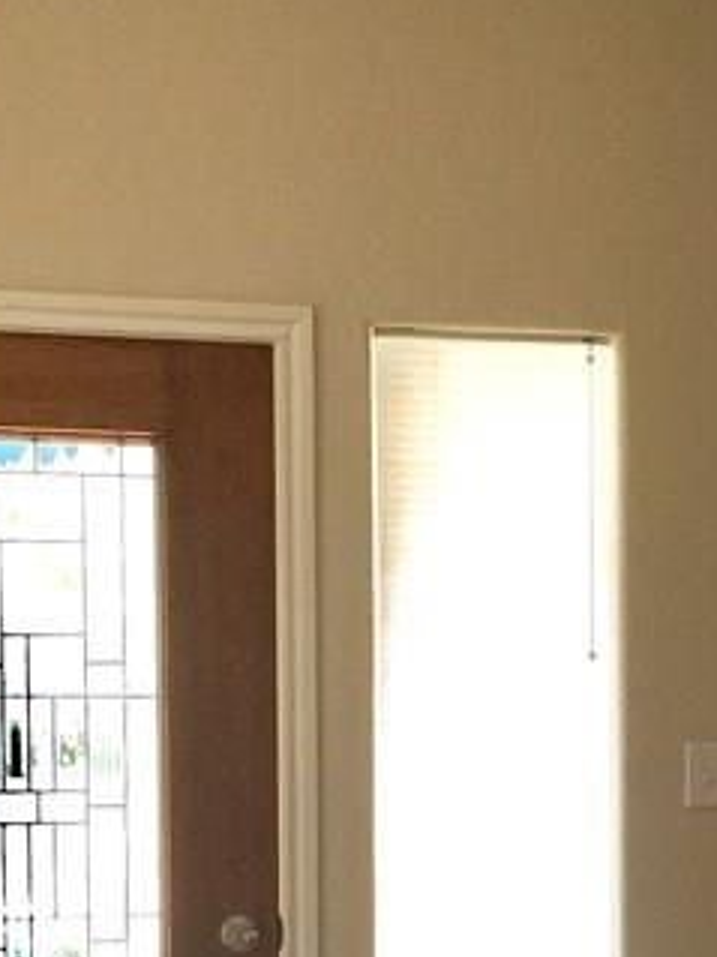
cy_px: 831
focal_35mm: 93
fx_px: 2570
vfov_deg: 20.7
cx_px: 774
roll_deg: +1.0
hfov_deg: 15.5
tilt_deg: -2.8
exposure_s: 1/30
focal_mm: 4.15
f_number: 2.2
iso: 32
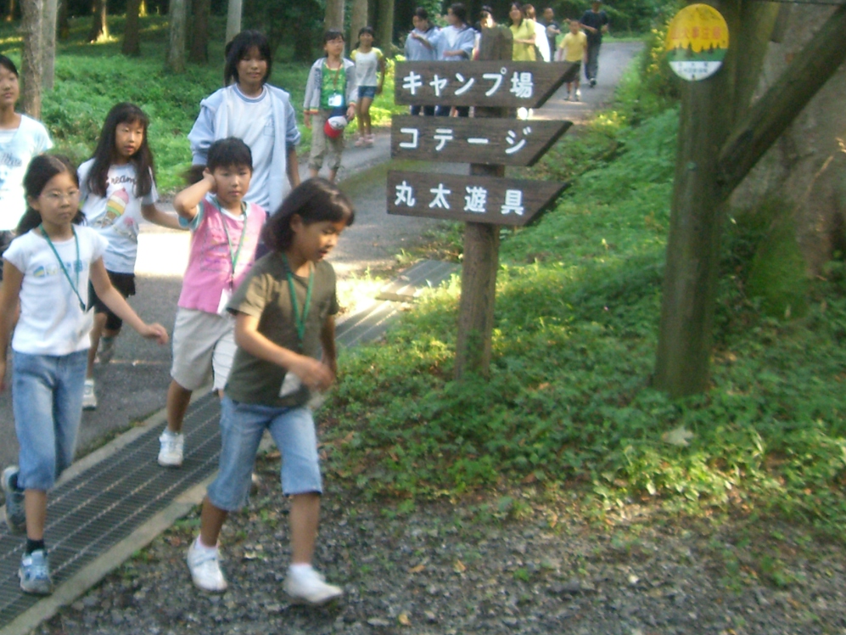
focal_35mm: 61
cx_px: 272
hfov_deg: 31.4
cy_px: 229
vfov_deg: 24.0
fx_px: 1491
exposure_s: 1/80
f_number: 2.7
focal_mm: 6.2
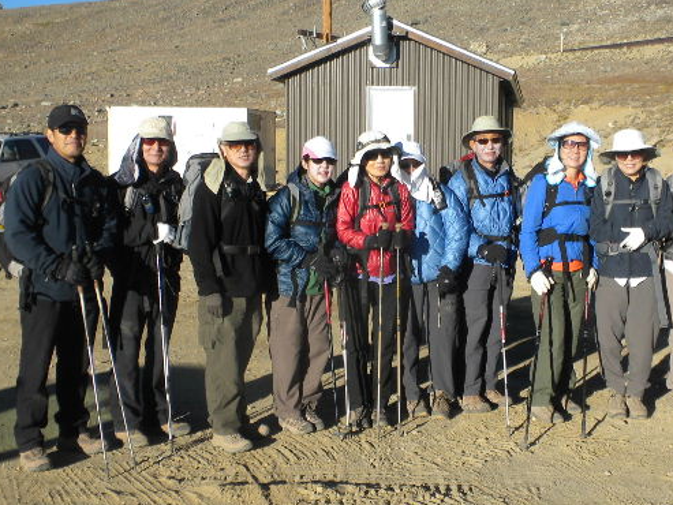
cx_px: 400
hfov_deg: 32.1
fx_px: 1167
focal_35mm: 60
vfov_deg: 24.4
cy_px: 274
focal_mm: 6.6
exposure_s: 1/92.1
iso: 64
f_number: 10
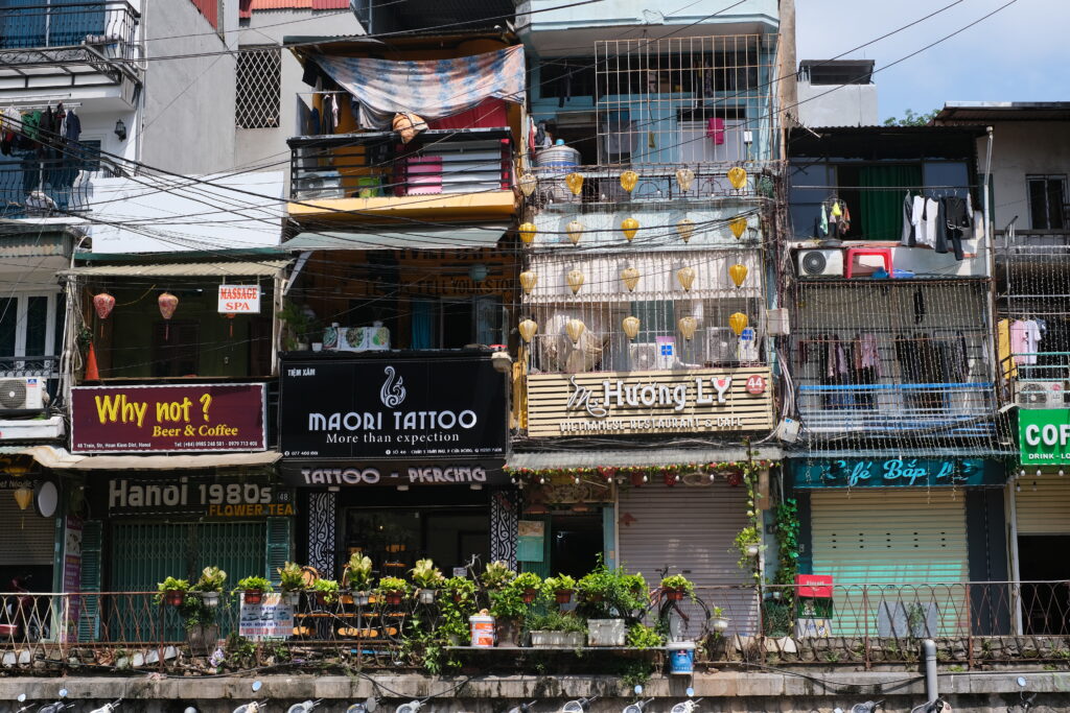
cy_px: 356
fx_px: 1575
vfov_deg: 25.5
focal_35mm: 53
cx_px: 535
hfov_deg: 37.5
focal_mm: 35
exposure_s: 1/1100
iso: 320
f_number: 5.6
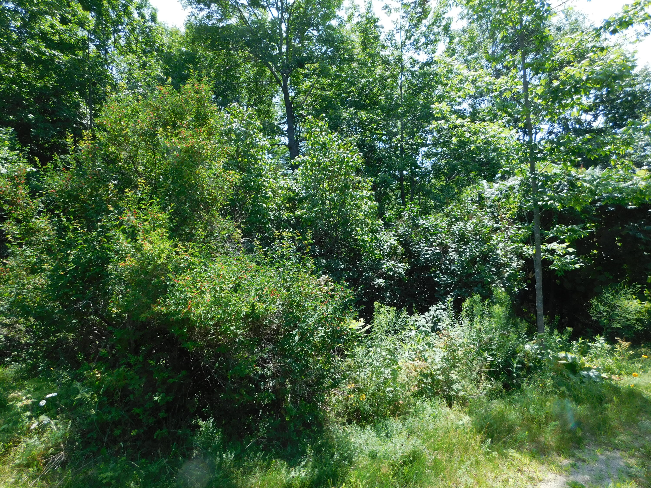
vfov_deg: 58.9
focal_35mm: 23
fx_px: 433
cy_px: 244
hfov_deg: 73.9
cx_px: 326
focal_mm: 4
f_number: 3
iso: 125
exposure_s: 1/640
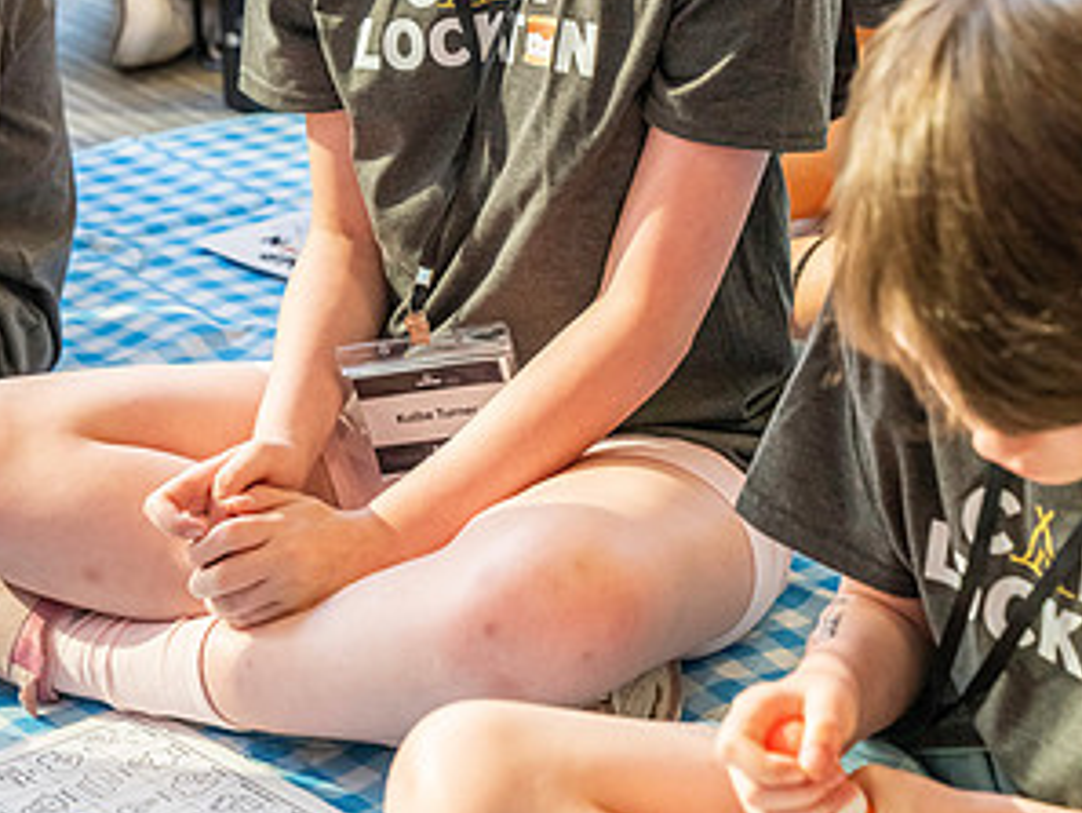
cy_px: 73
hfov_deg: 19.3
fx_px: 3190
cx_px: 539
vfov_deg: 14.4
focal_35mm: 102
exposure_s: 1/200
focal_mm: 70
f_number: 5.6
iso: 8000
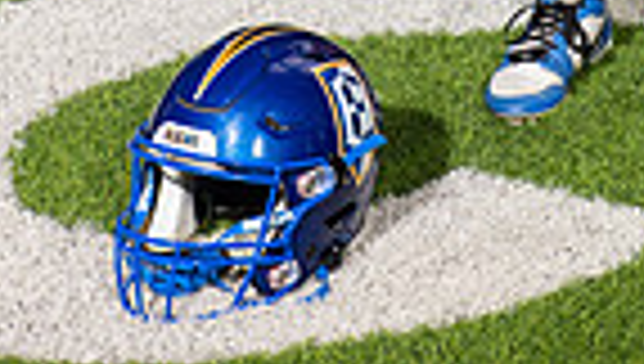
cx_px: 630
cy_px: -643
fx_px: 2925
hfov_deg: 12.4
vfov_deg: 6.6
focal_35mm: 171
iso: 800
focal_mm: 52
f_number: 7.1
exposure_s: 1/320
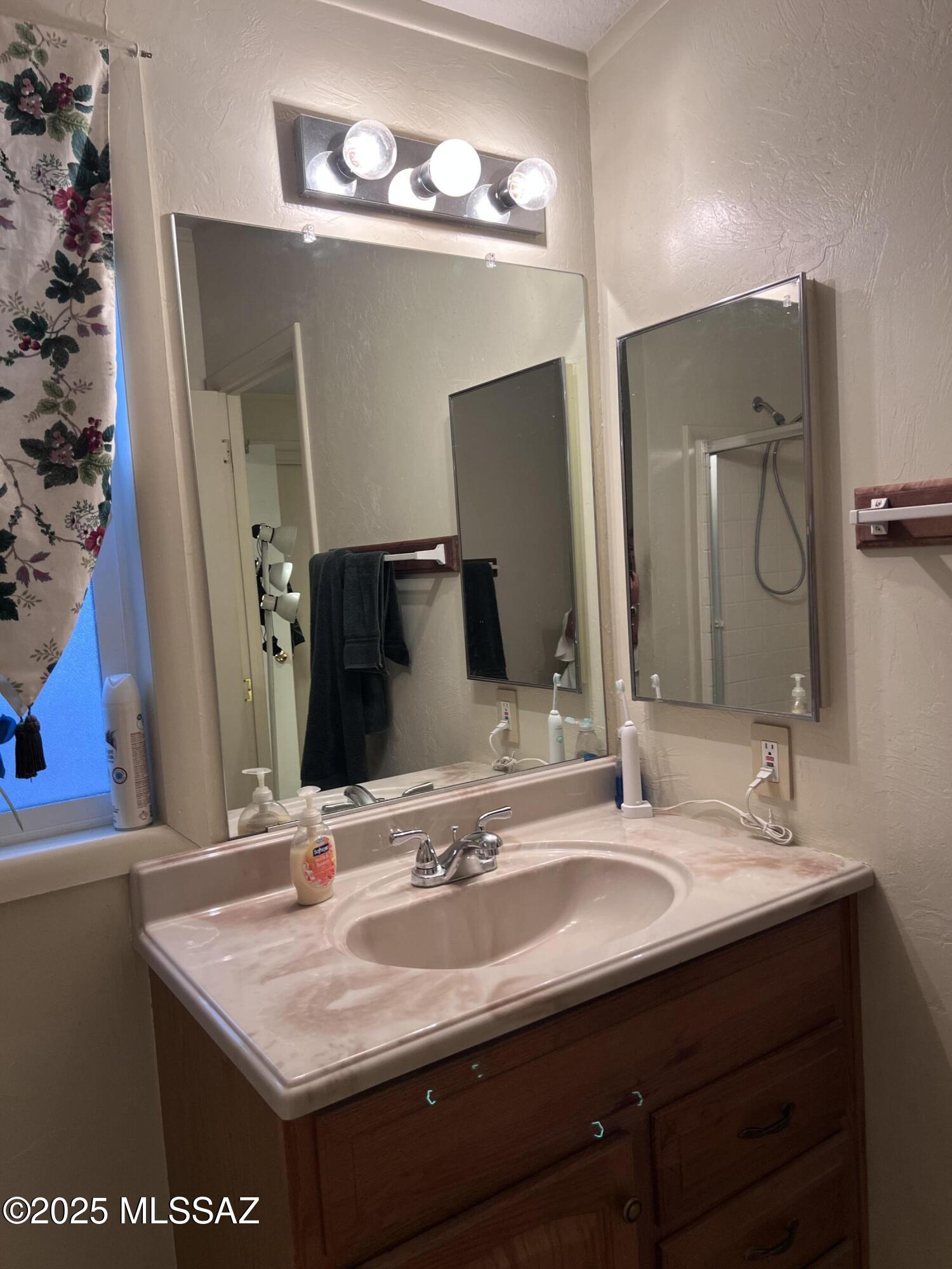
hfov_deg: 53.1
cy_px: 634
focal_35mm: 26
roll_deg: +3.7
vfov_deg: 67.3
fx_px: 953
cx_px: 476
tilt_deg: -5.0
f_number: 1.5
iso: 80
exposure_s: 1/60
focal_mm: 5.7
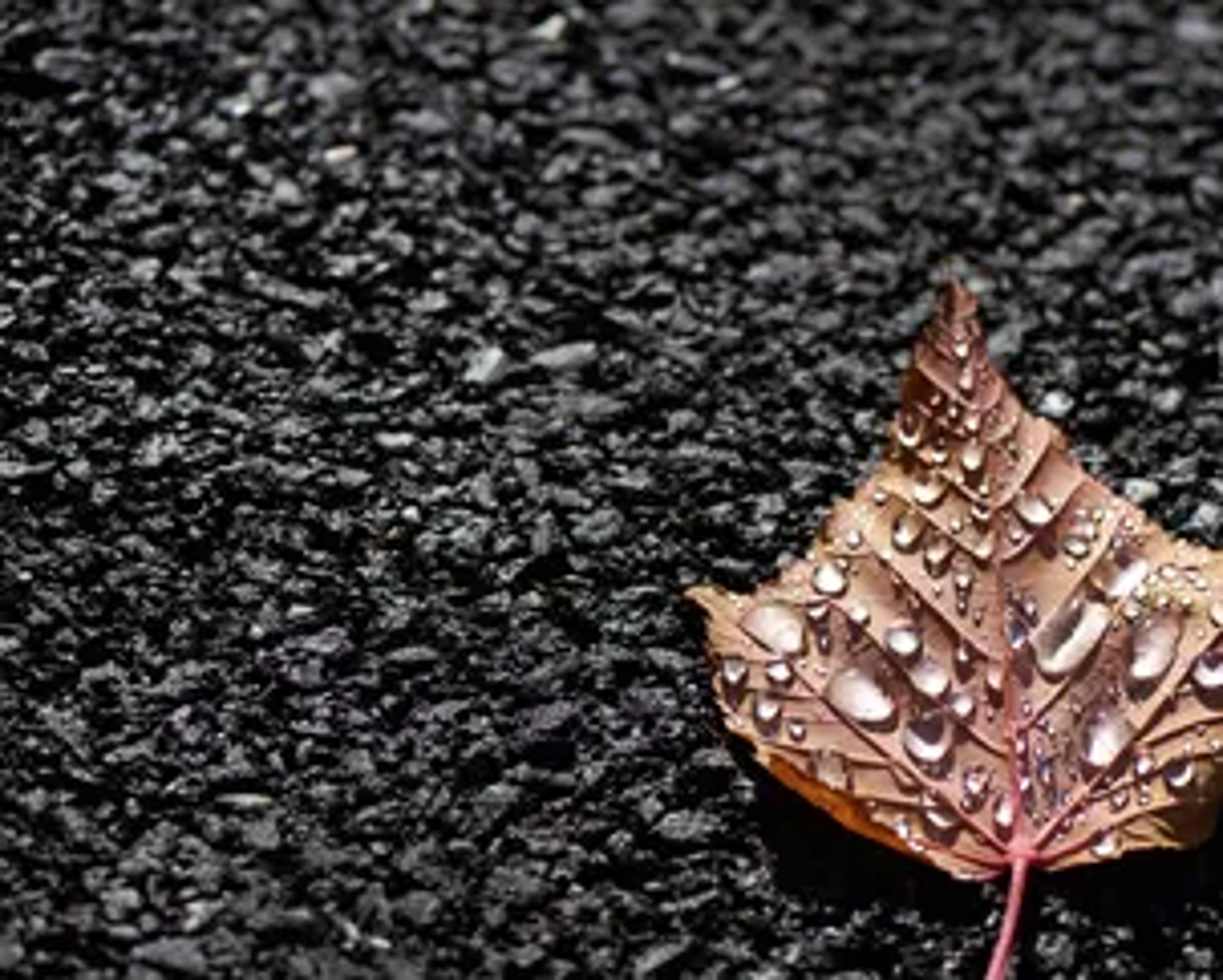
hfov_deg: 11.8
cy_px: 575
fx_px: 5904
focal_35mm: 163
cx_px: 996
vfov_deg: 9.5
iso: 400
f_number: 6.3
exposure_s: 1/3200
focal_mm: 105
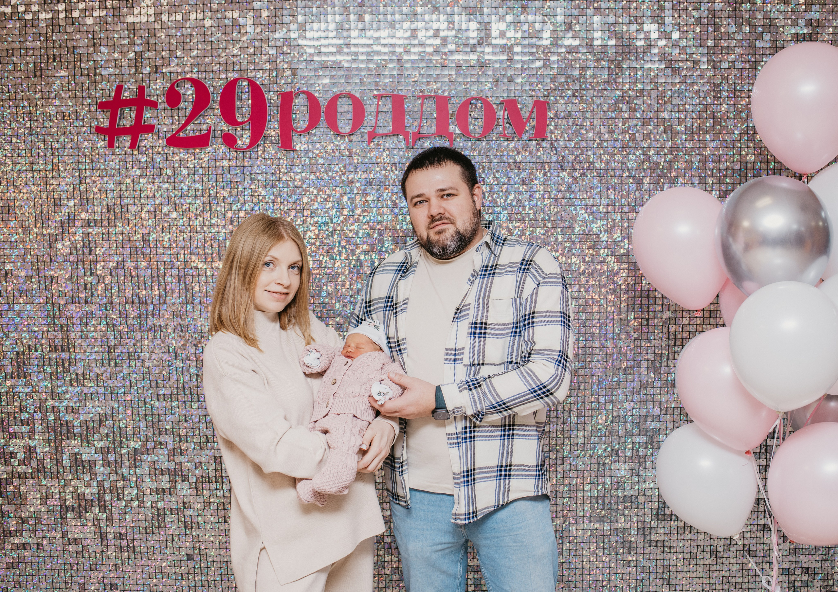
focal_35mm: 37
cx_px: 451
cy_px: 291
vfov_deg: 37.3
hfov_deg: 51.0
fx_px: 877
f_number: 4.5
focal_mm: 35
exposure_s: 1/160
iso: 320
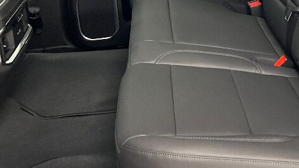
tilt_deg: -8.8
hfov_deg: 32.9
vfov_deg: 18.2
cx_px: 239
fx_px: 491
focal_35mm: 62
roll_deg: +1.0
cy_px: -47
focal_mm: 5.7
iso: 500
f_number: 1.5
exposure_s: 1/60
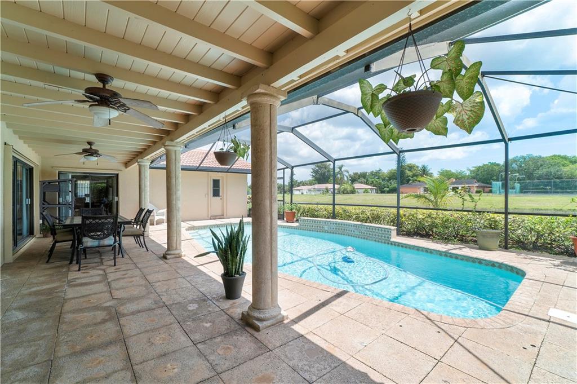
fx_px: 240
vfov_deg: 77.2
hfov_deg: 100.4
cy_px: 192
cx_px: 288
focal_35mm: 15
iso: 100
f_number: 11
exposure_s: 1/100
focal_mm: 10
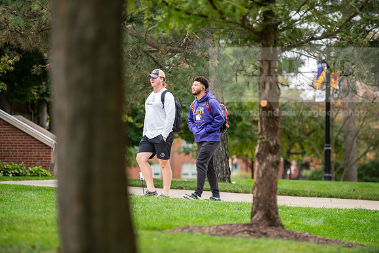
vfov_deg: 7.4
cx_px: 190
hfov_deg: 11.1
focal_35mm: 185
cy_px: 126
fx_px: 1948
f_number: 3.2
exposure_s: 1/320
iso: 320
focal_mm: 185
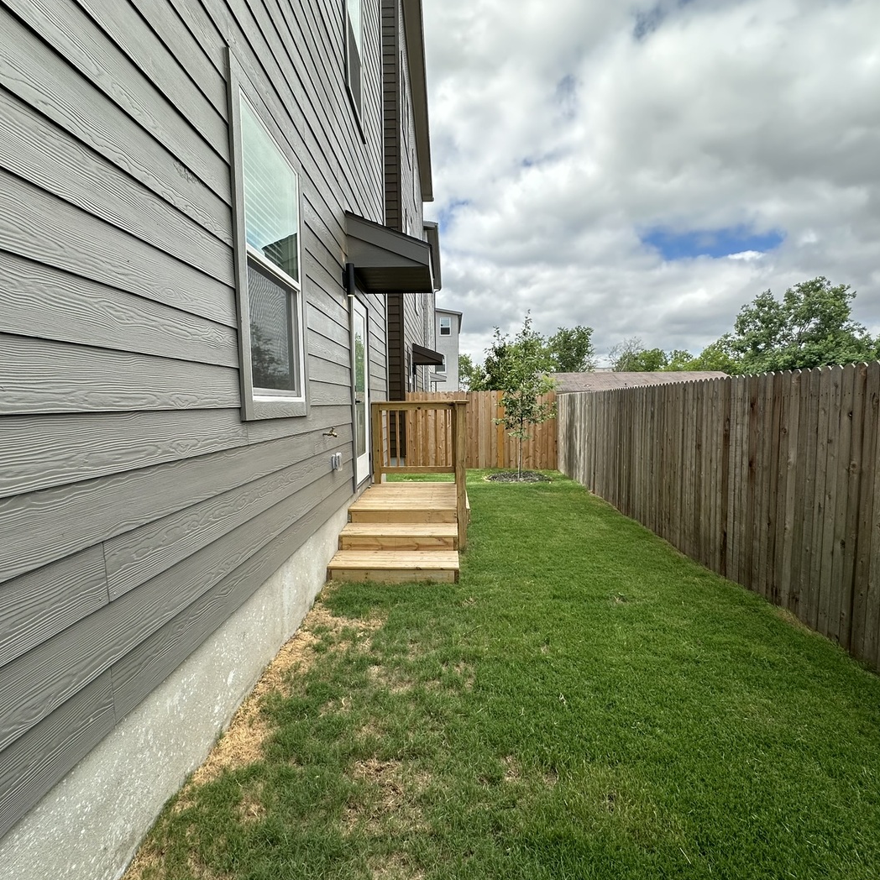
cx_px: 442
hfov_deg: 84.0
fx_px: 489
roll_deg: +0.0
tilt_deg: -3.8
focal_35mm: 17
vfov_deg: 84.0
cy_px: 439
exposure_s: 1/716
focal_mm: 2.22
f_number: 2.2
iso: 40
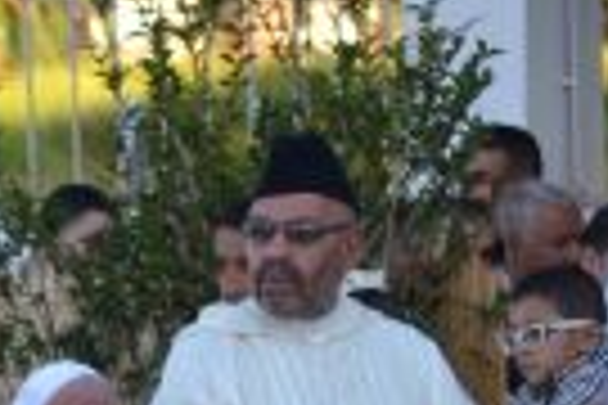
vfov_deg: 1.8
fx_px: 13206
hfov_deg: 2.6
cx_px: -518
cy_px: 441
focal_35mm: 782
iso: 100
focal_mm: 110
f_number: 4.5
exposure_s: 1/200
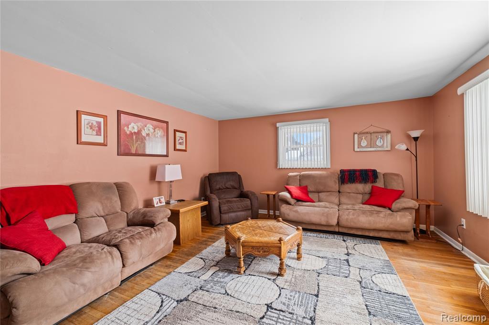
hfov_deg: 100.4
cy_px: 162
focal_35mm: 15
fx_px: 204
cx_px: 244
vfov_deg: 77.3
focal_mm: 10
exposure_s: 2
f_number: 7.1
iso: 800
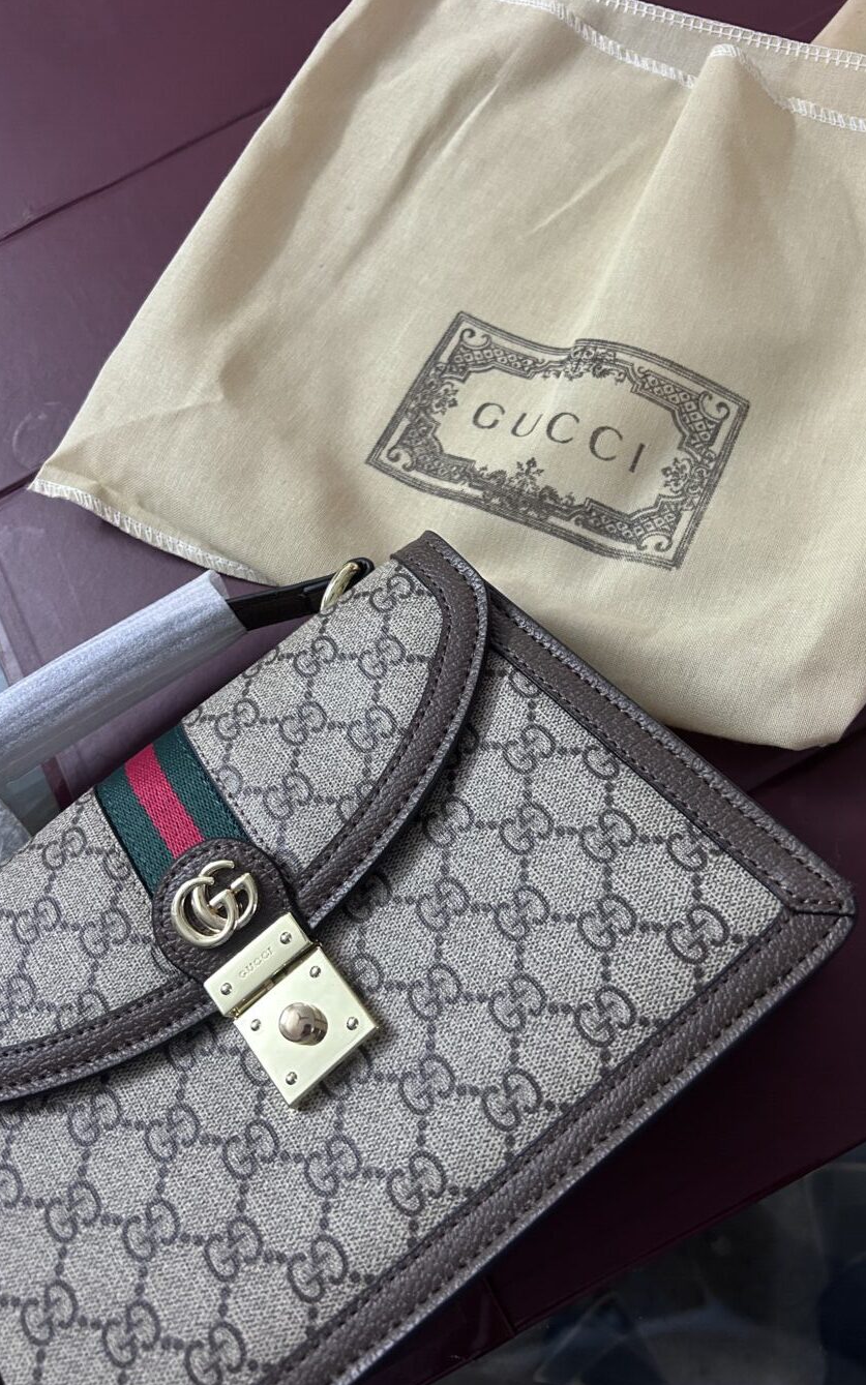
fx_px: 1057
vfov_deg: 66.5
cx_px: 473
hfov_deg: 44.5
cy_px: 685
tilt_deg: -73.7
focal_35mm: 28
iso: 320
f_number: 1.5
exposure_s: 1/50
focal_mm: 5.7
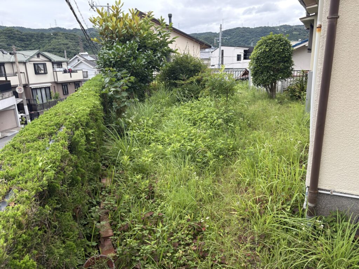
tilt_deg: -15.5
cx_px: 180
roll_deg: +2.0
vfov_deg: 53.1
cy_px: 134
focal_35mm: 26
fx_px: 270
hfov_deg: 67.3
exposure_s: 1/959
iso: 64
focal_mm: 5.96
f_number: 1.6
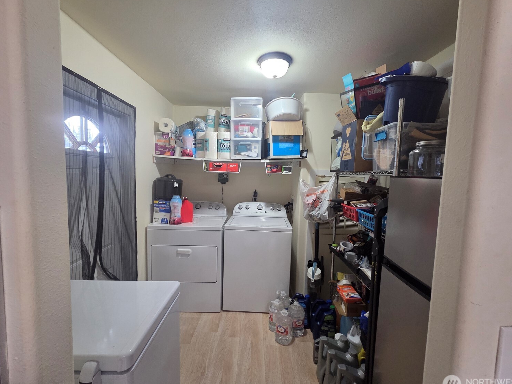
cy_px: 191
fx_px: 207
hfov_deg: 102.1
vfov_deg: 85.7
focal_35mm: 14
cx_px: 256
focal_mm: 2.2
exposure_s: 1/60
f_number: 2.2
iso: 500
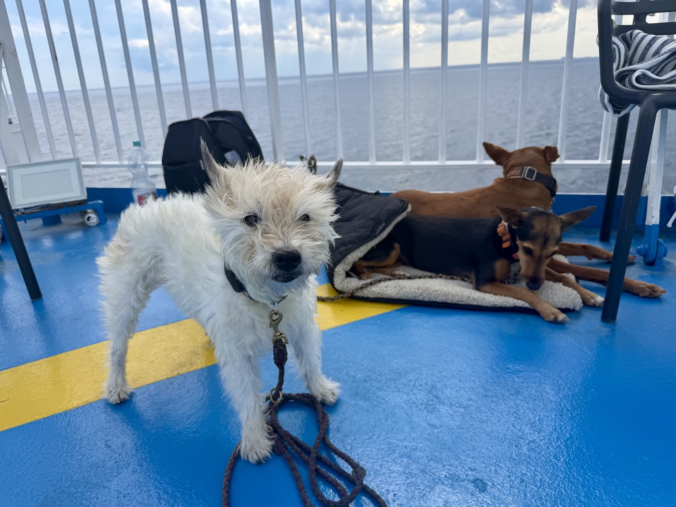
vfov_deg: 56.8
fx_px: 469
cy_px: 254
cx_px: 338
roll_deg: +2.3
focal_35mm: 24
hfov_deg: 71.6
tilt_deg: -19.5
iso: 80
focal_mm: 6.76
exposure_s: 1/2703
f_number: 1.78
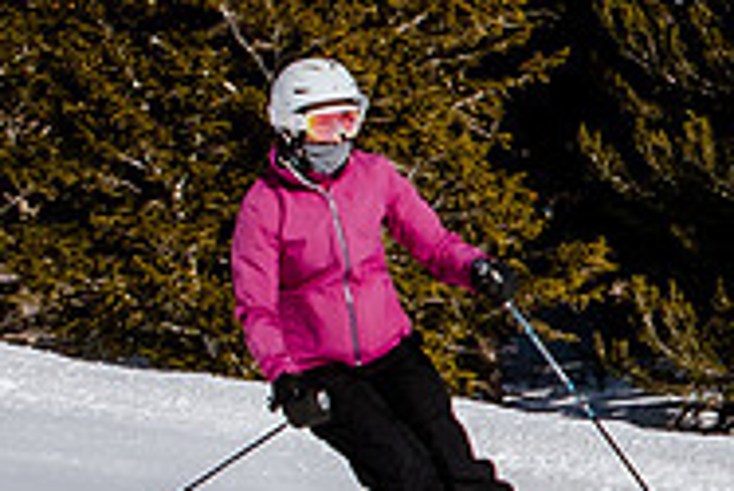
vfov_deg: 3.4
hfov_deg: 5.1
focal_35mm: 401
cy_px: 220
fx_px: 8182
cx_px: 1148
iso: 160
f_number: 8
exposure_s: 1/1000
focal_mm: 40
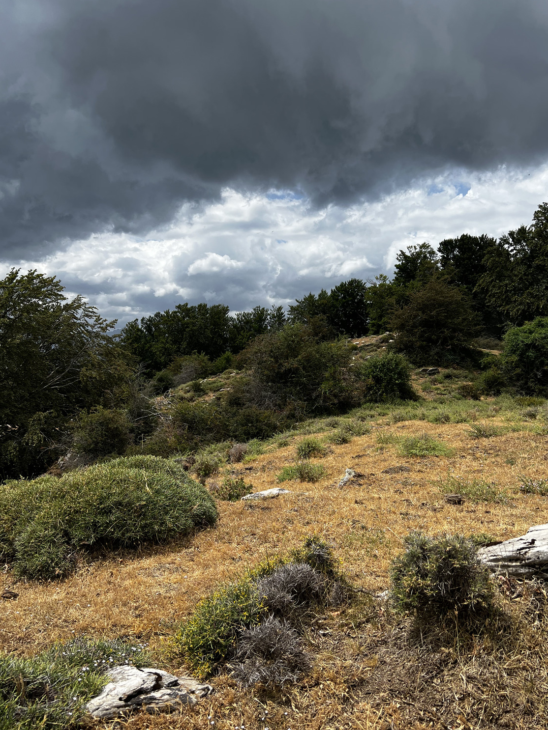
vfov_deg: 63.4
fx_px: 591
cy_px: 376
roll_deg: -0.8
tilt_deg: -3.4
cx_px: 285
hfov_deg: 49.7
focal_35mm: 28
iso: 50
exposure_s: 1/6579
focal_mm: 5.7
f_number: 1.5
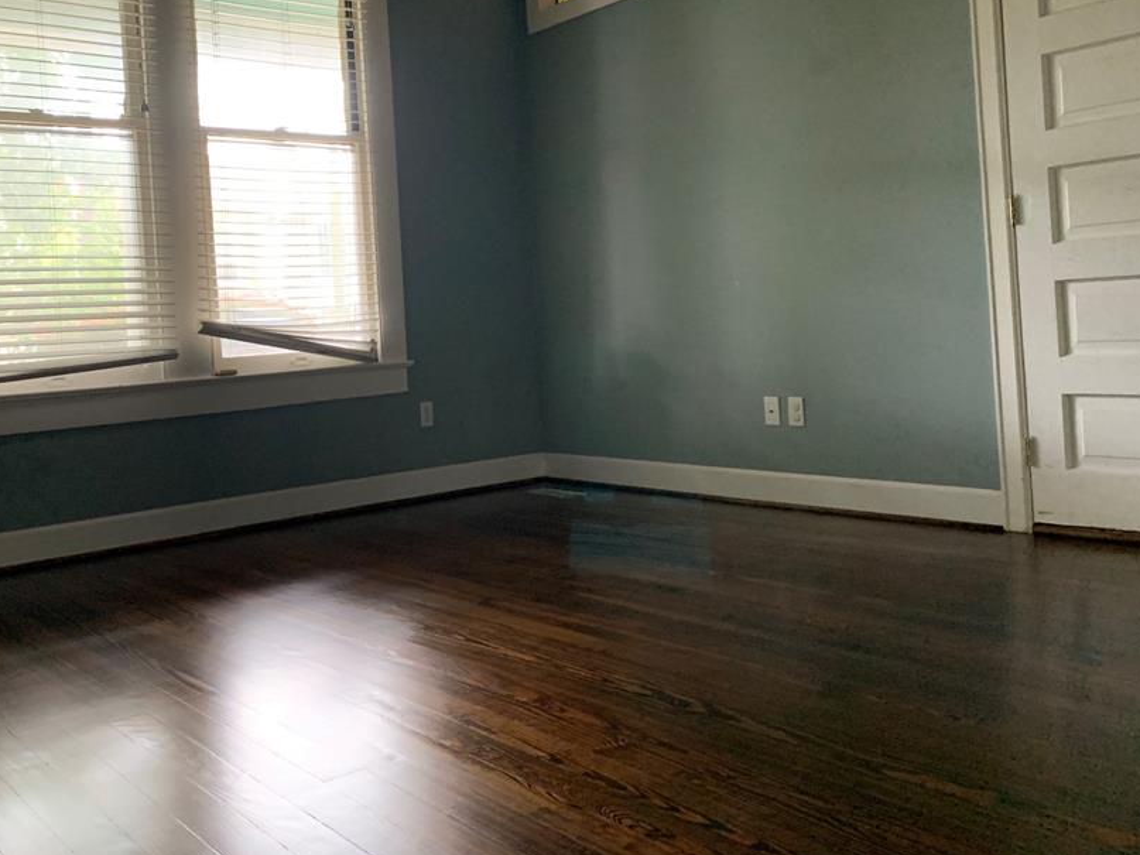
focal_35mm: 33
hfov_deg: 55.0
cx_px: 469
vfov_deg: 42.7
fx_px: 1087
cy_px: 331
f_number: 1.8
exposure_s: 1/60
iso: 400
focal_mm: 4.25
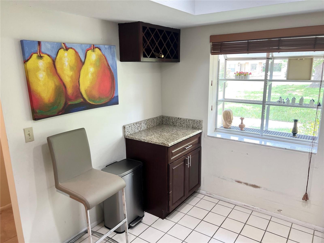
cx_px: 162
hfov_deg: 67.3
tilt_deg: -13.5
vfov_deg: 53.1
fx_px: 243
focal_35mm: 26
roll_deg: +0.7
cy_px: 122
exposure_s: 1/120
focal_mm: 5.7
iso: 64
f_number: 1.5
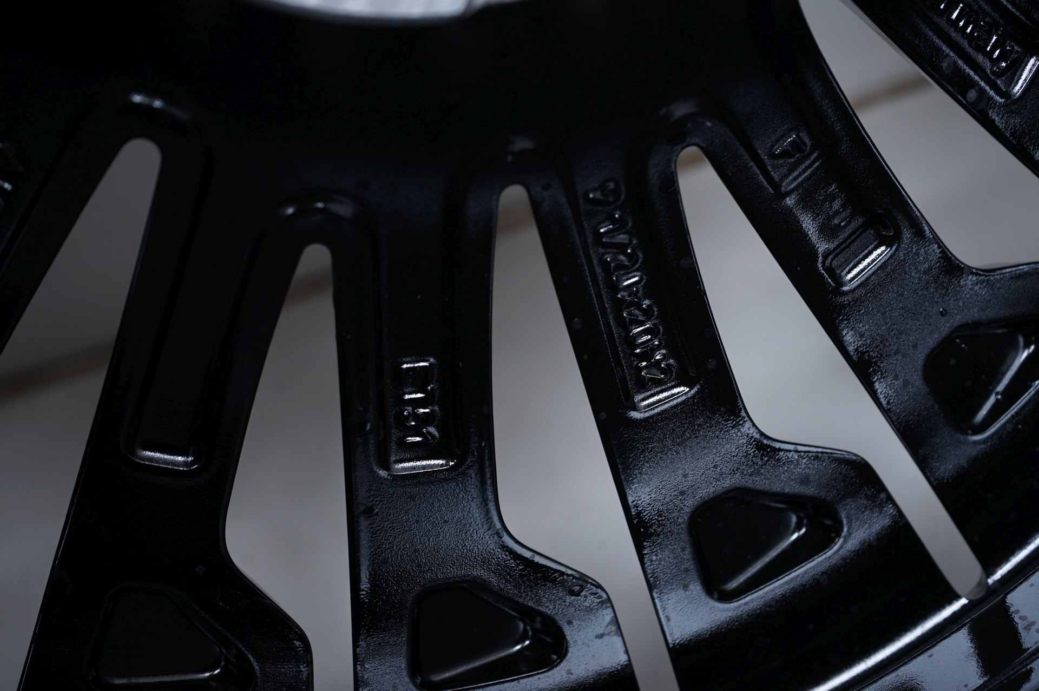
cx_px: 520
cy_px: 346
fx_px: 1500
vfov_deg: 26.0
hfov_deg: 38.2
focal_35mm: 52
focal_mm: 52
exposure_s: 1/125
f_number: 7.1
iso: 250
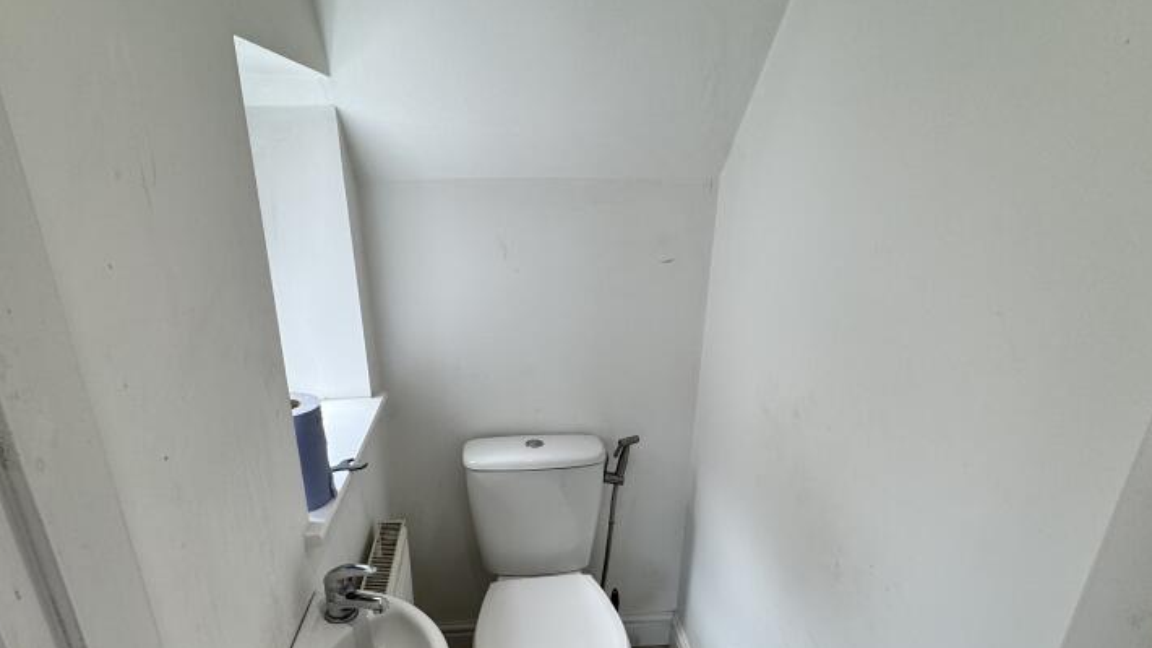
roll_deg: -0.8
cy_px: 435
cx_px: 571
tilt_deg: -23.9
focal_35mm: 22
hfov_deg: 81.2
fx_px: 672
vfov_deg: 50.5
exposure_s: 1/103
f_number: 2.2
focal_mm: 2.22
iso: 40
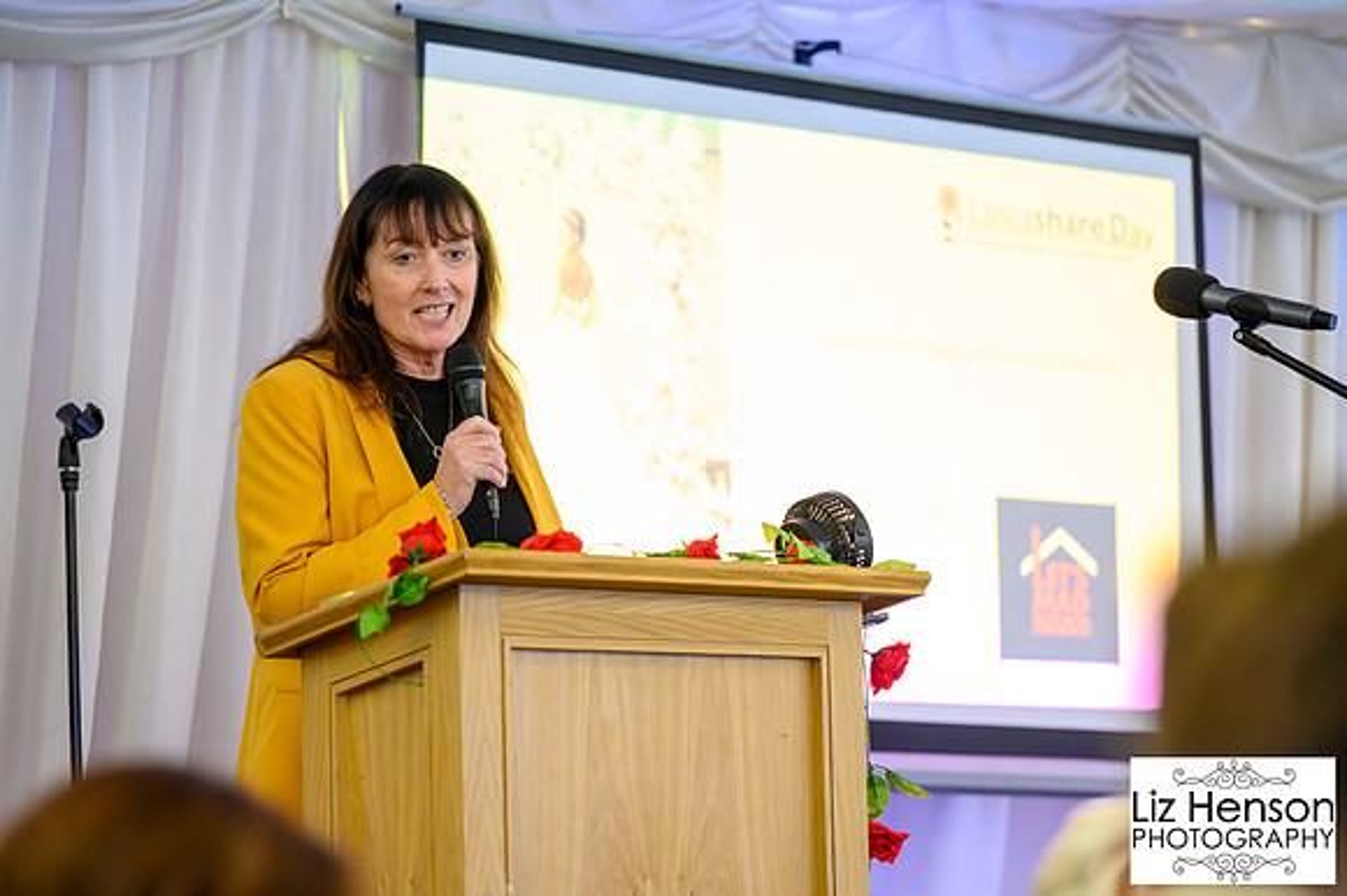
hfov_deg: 17.1
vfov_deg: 11.4
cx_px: 674
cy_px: 448
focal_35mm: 120
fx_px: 4487
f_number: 2.8
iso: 12800
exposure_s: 1/200
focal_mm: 120
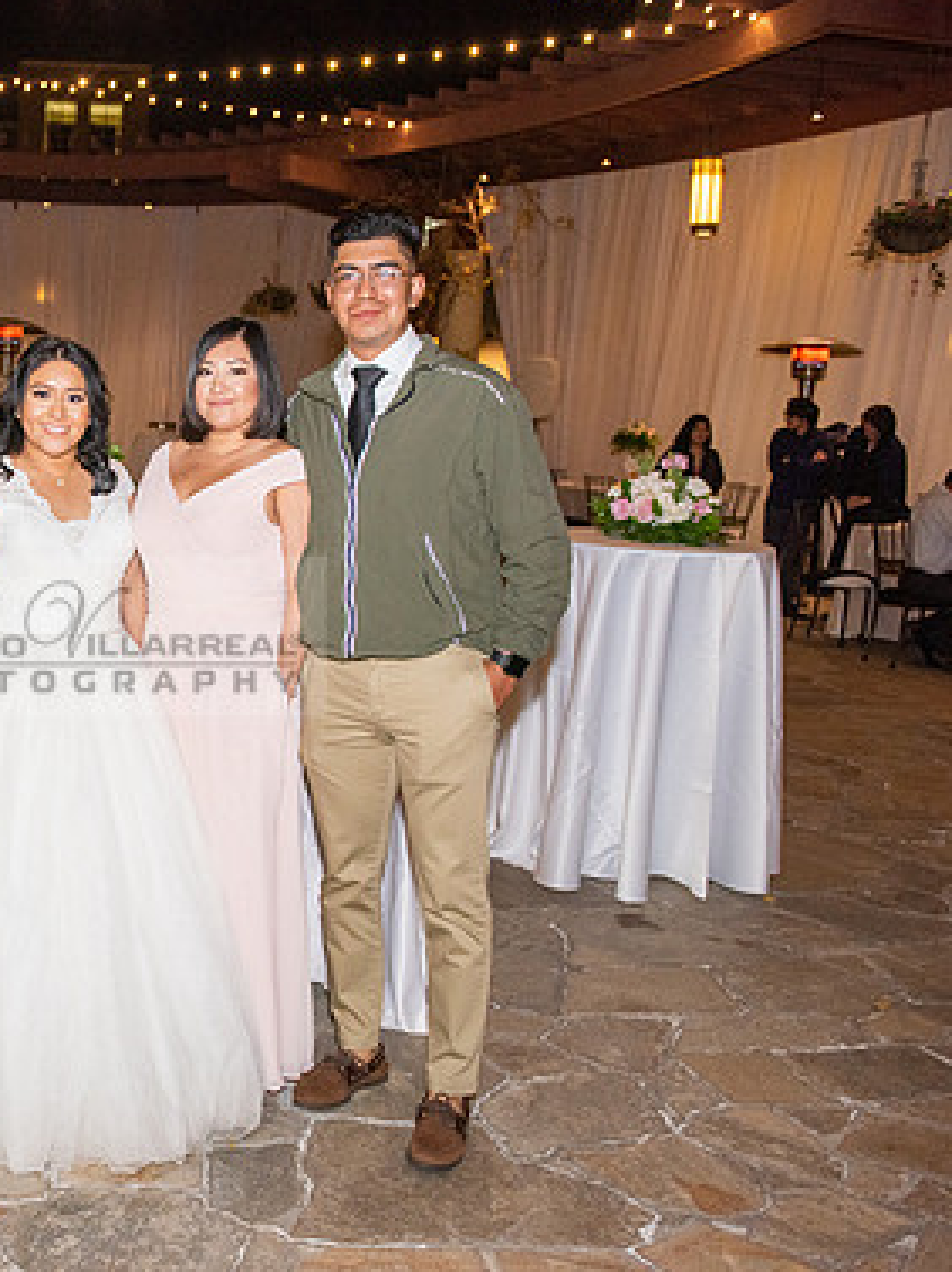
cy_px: 636
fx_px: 1469
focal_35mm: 40
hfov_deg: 33.4
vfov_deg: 46.8
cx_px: 41
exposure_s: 1/160
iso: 1600
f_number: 4
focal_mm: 27
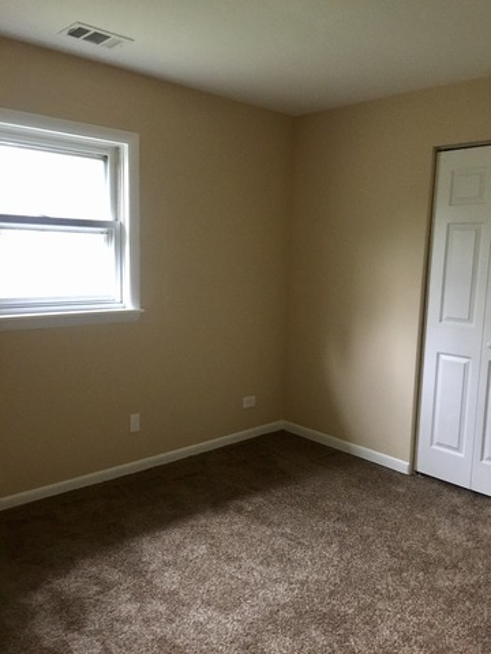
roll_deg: +0.1
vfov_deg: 61.7
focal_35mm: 29
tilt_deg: -8.1
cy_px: 327
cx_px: 246
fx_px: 548
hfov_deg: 48.2
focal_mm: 4.15
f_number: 2.2
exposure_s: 1/4
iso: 80
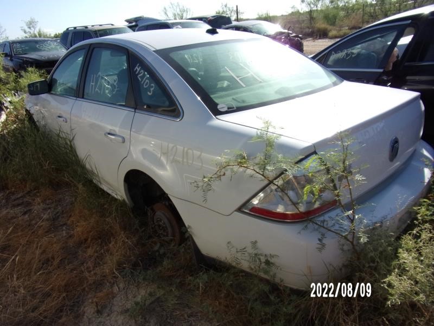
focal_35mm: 24
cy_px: 163
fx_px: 301
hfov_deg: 71.6
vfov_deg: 56.8
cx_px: 217
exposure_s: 1/900
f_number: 3.3
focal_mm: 4.3
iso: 80
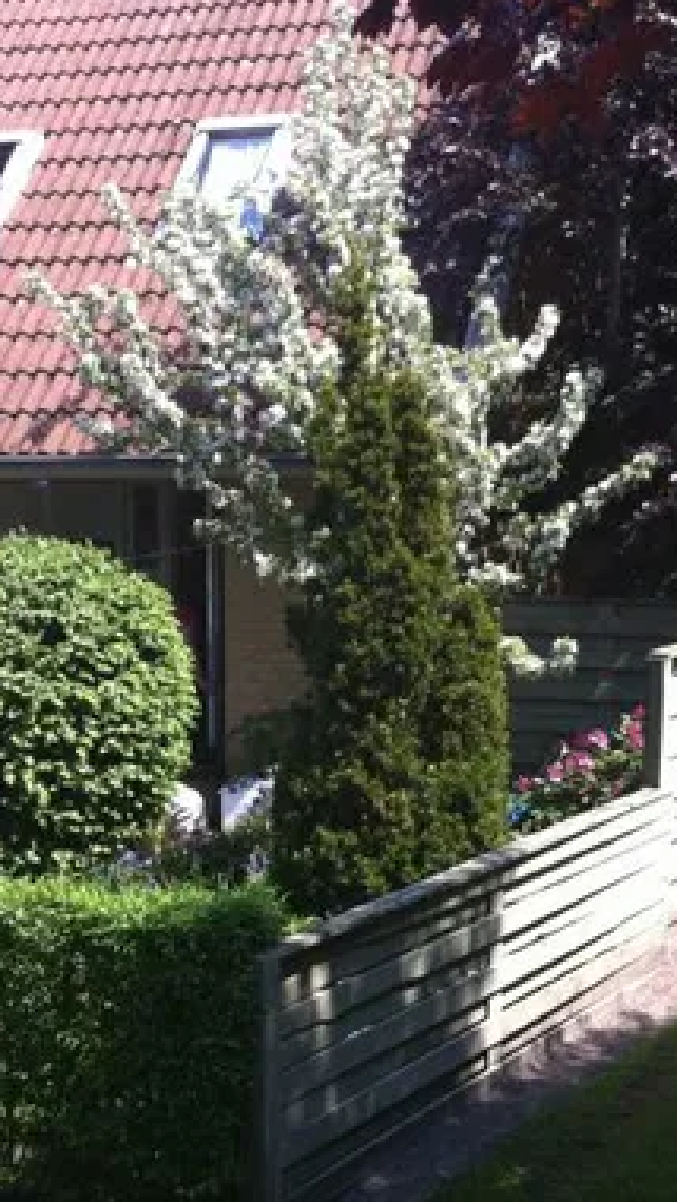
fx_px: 2041
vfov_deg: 32.8
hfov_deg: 18.8
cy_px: 566
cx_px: 340
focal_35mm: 64
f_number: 2.8
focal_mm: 3.85
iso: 80
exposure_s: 1/437
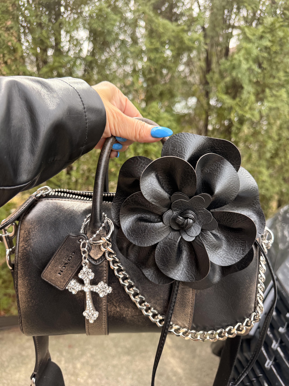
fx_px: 267
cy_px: 193
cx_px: 144
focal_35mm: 24
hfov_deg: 56.8
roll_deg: +0.6
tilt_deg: -16.0
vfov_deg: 71.6
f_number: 1.78
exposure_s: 1/438
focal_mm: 6.76
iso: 100
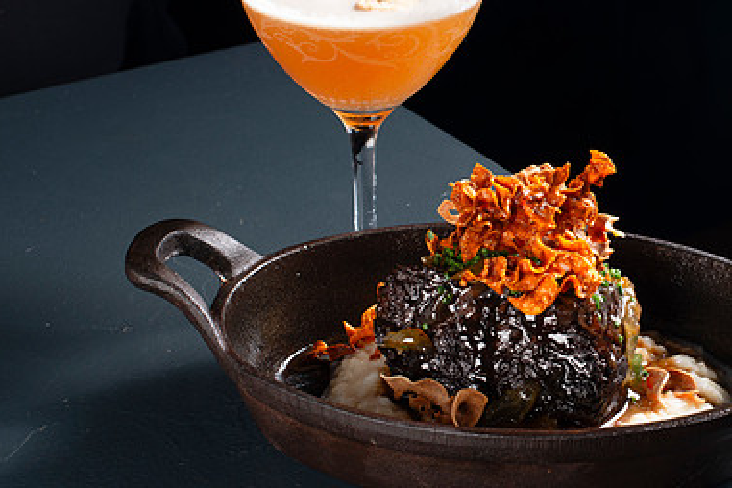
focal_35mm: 86
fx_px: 1749
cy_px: 260
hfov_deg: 23.4
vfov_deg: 15.9
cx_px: 564
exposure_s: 1/200
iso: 200
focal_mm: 50
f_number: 10
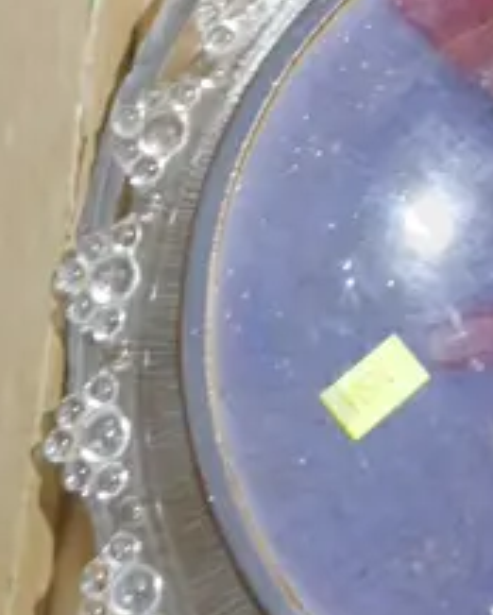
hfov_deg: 10.4
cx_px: 960
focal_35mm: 138
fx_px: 2513
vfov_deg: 12.7
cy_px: -502
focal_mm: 15
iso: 400
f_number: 3.6
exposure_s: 1/60
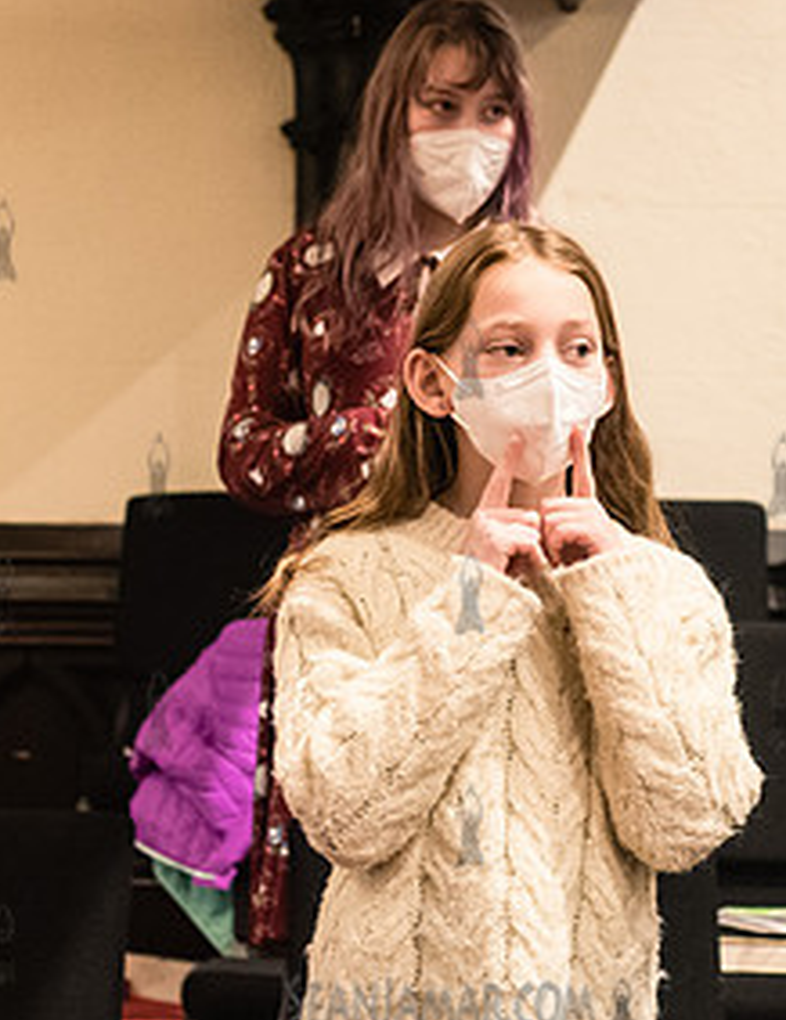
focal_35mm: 86
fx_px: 2560
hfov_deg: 17.4
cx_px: 497
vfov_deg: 22.5
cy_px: 524
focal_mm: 35
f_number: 3.5
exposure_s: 1/125
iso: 4000
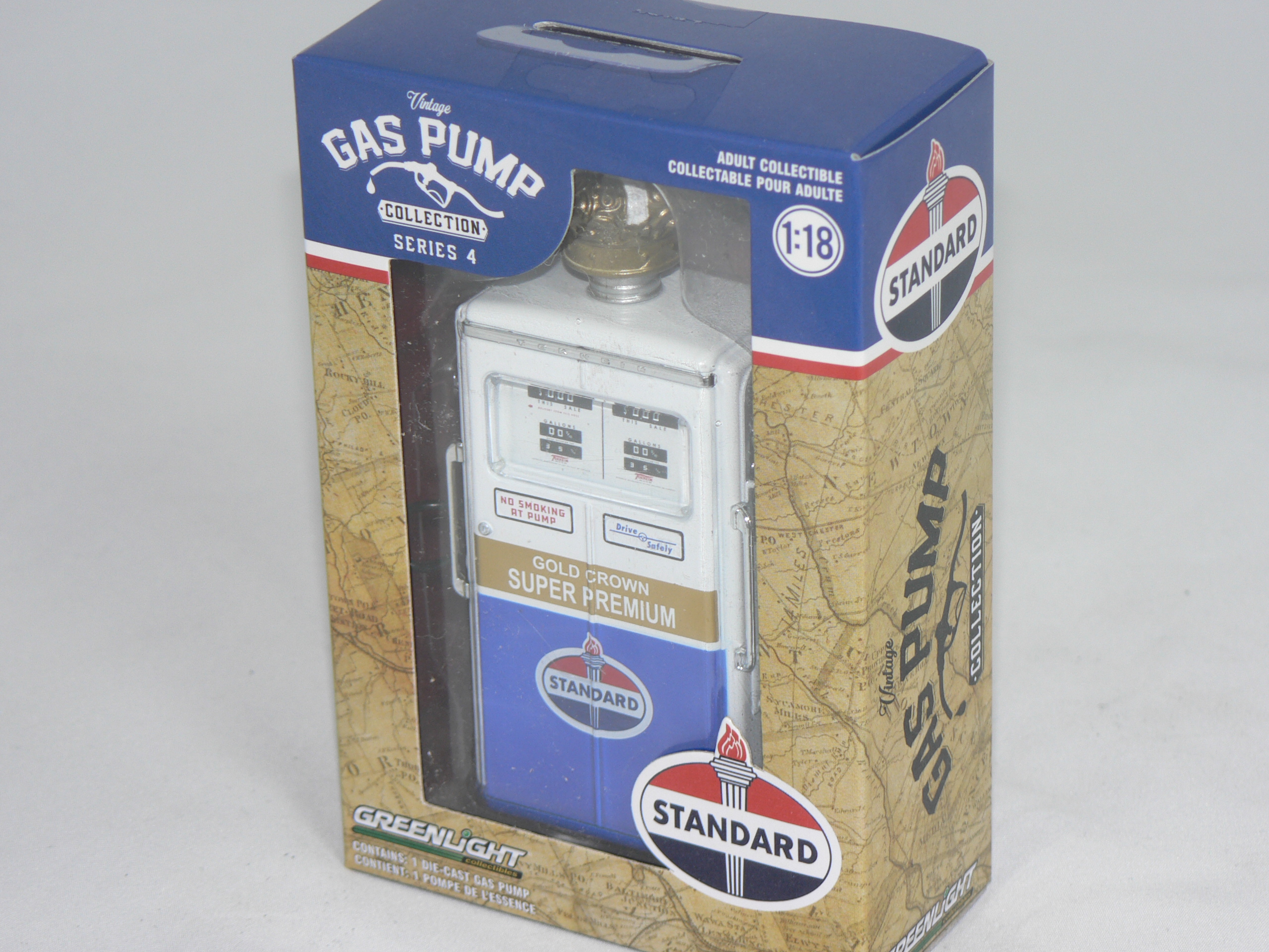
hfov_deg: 15.2
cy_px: 476
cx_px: 634
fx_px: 4766
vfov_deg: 11.4
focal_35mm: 130
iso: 80
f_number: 3.2
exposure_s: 1/60
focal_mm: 21.6
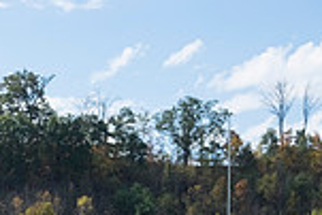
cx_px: -267
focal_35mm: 157
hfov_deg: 12.0
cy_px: 322
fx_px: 1406
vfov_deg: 8.6
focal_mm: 27
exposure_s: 1/400
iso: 200
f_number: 7.1
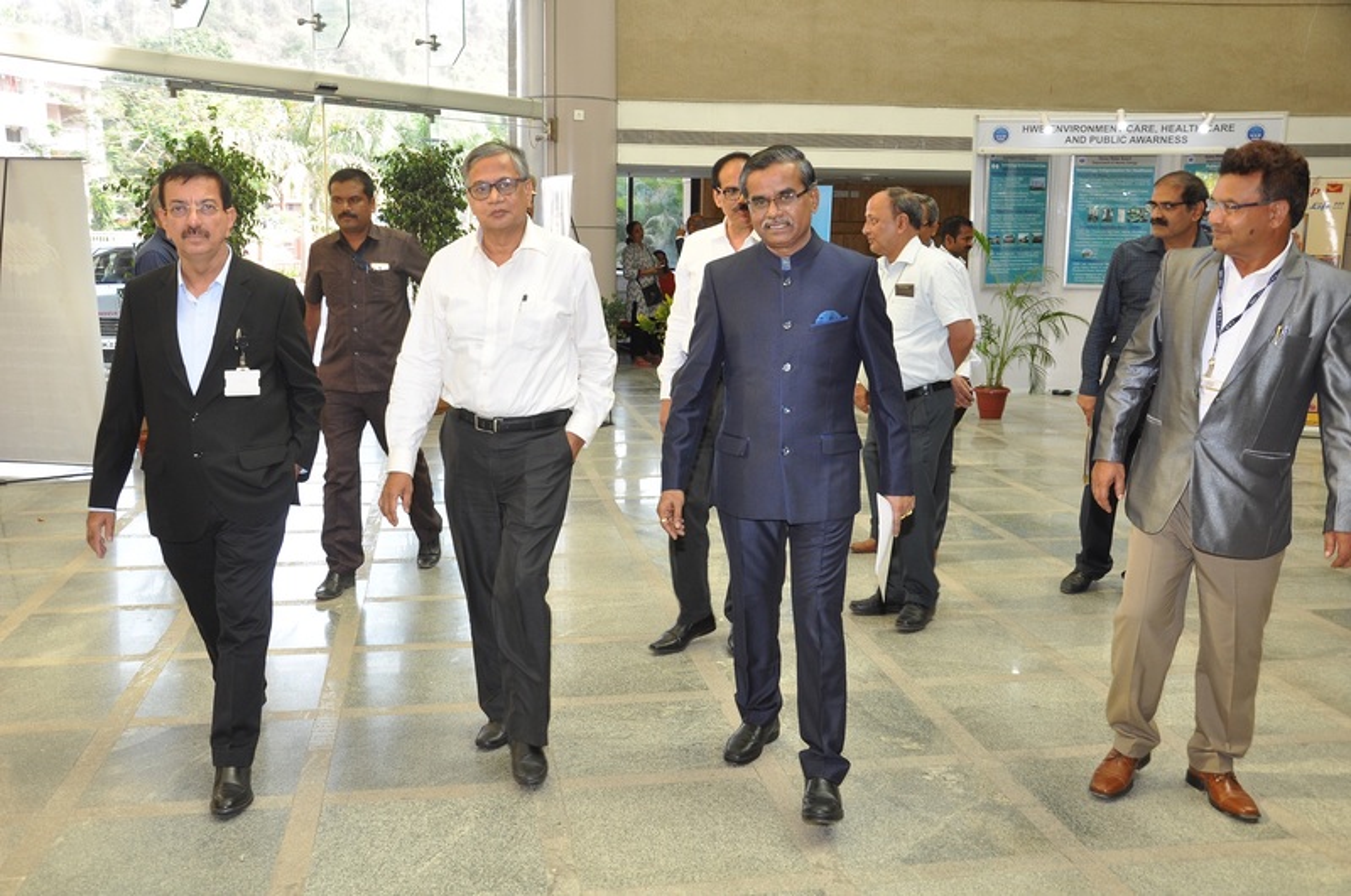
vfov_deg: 36.8
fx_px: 1349
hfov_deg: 53.2
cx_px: 676
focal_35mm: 36
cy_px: 448
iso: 500
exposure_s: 1/125
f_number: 5.6
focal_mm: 24
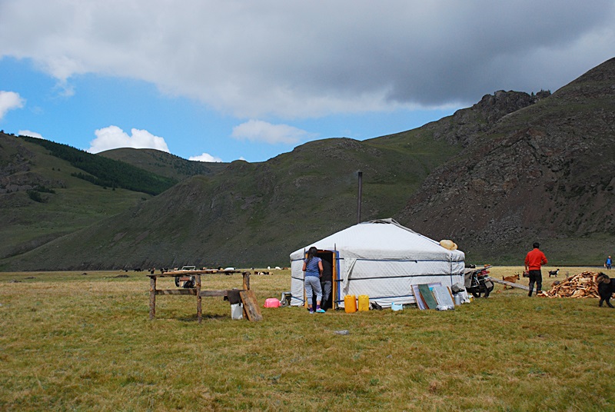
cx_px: 308
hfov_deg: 46.3
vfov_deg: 32.0
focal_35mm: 42
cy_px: 206
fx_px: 719
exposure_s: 1/1600
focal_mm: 28
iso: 400
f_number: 5.6
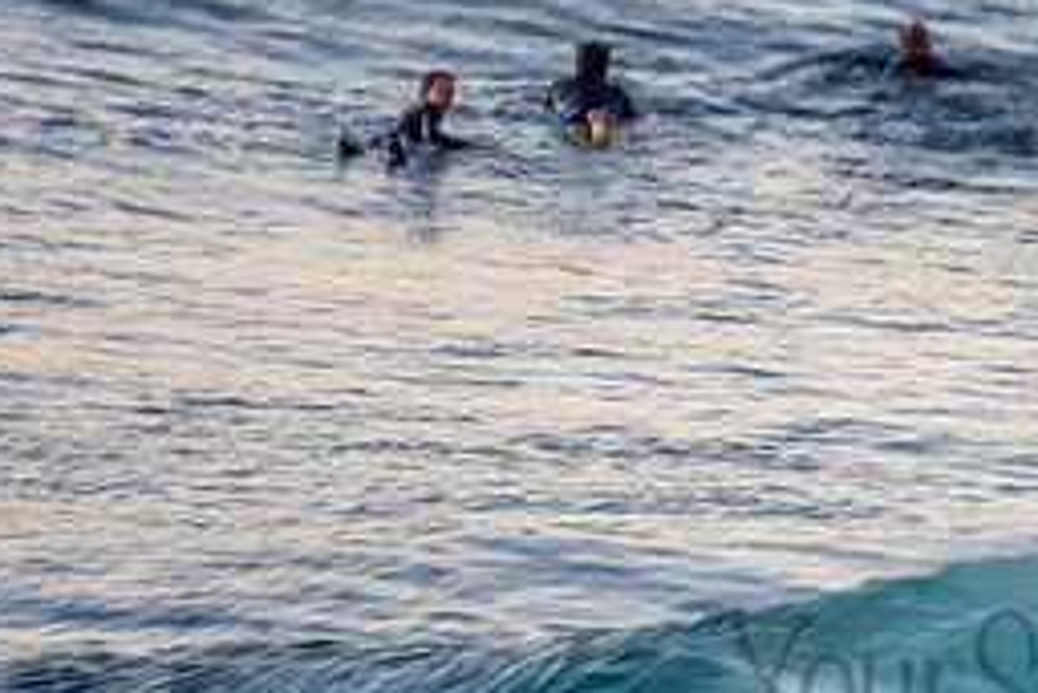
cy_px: 638
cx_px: 1152
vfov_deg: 0.8
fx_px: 48956
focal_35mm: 1697
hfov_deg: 1.2
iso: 180
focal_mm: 500
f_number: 5.6
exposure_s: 1/15
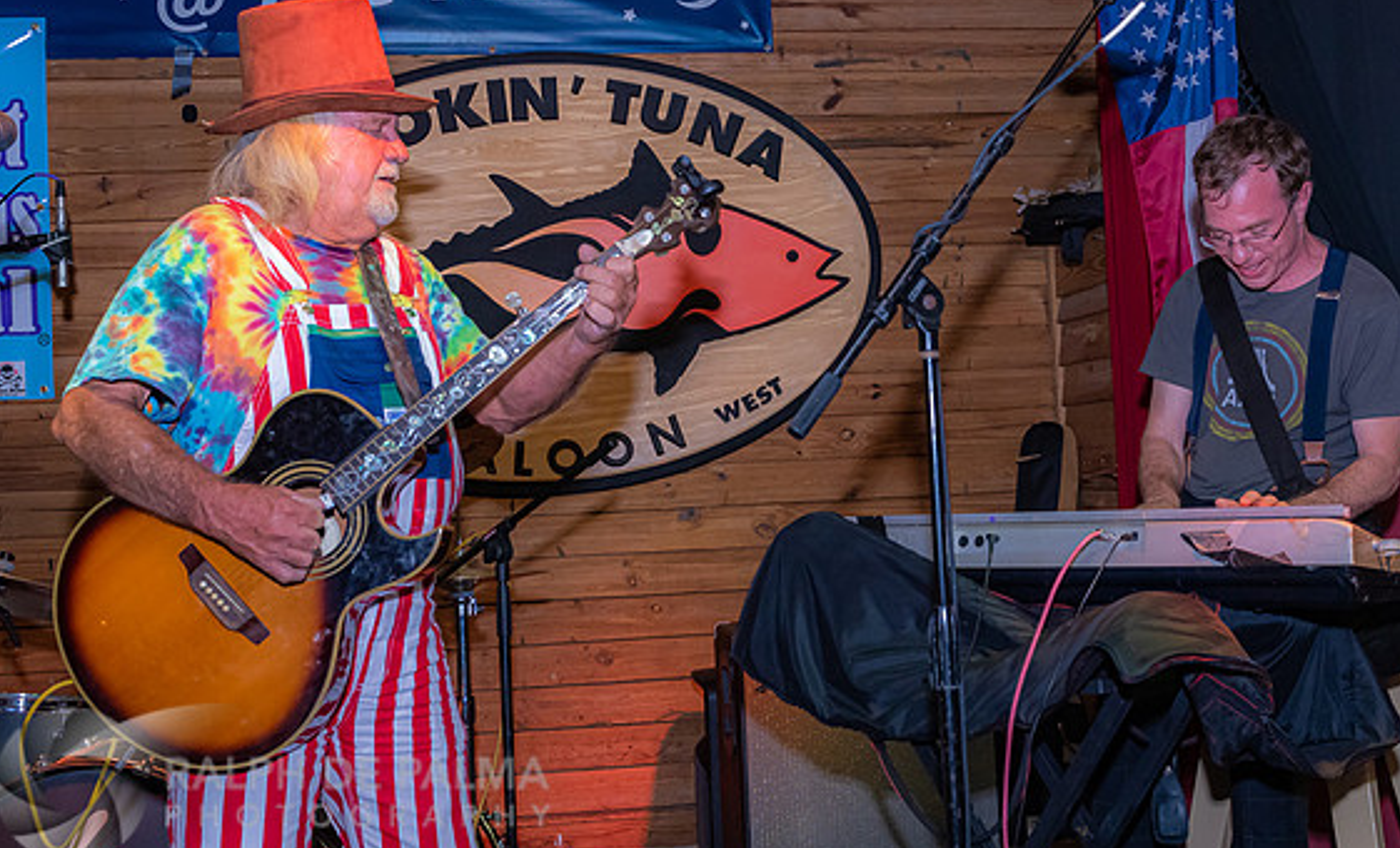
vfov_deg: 24.8
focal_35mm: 51
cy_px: 411
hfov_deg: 39.8
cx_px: 791
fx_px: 1929
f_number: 5.6
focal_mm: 32
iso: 2000
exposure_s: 1/160
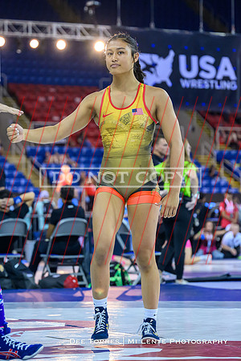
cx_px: 82
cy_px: 167
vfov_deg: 14.8
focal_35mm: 138
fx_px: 1388
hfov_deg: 9.9
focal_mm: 75
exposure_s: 1/800
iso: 3200
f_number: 2.8
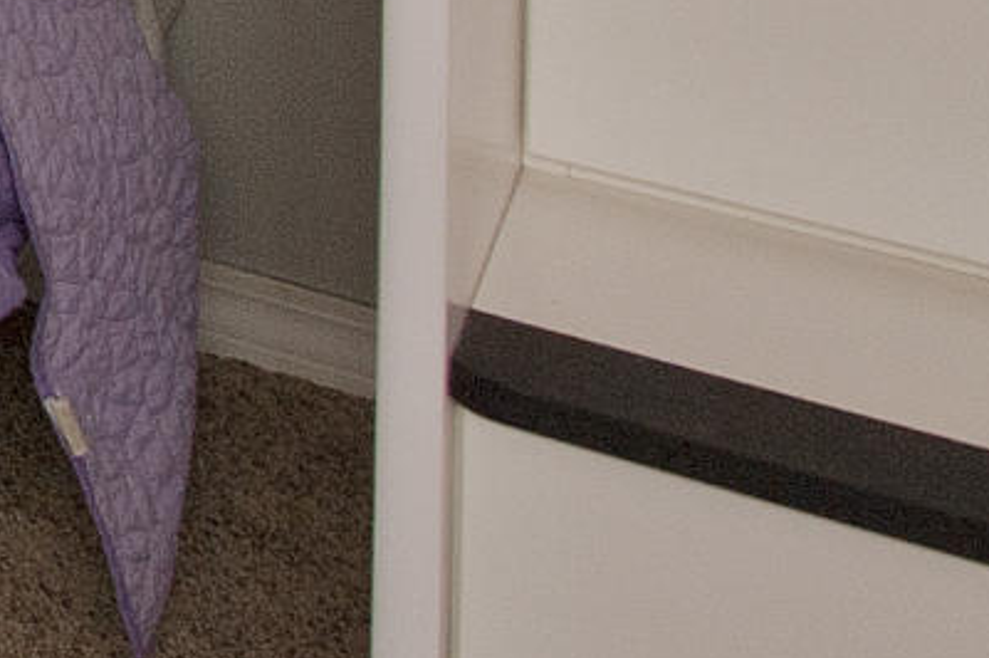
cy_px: -1311
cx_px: -1891
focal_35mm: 105
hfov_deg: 11.7
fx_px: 2882
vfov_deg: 9.9
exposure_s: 1/160
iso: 320
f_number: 8
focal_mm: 14
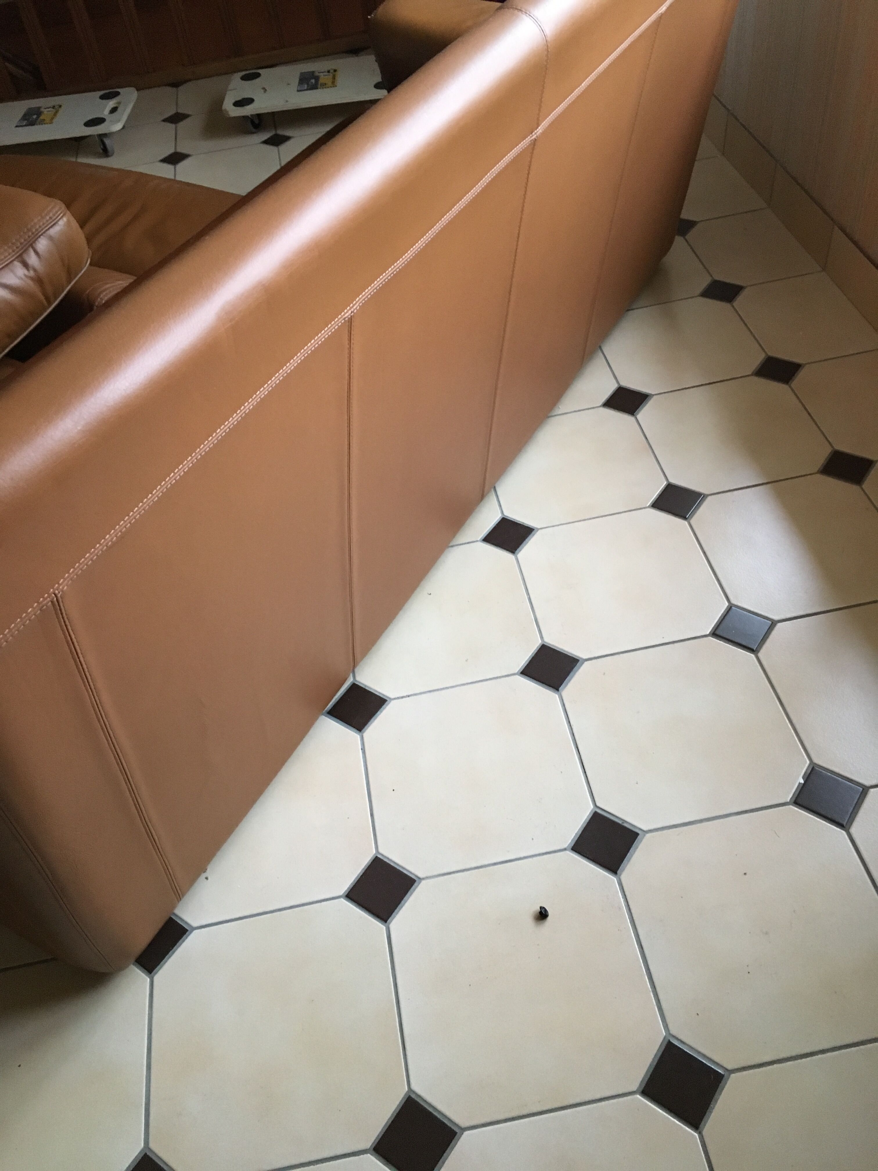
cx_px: 439
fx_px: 981
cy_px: 586
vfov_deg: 61.7
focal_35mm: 29
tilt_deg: -45.0
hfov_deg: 48.2
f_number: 2.2
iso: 200
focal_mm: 4.15
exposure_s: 1/33
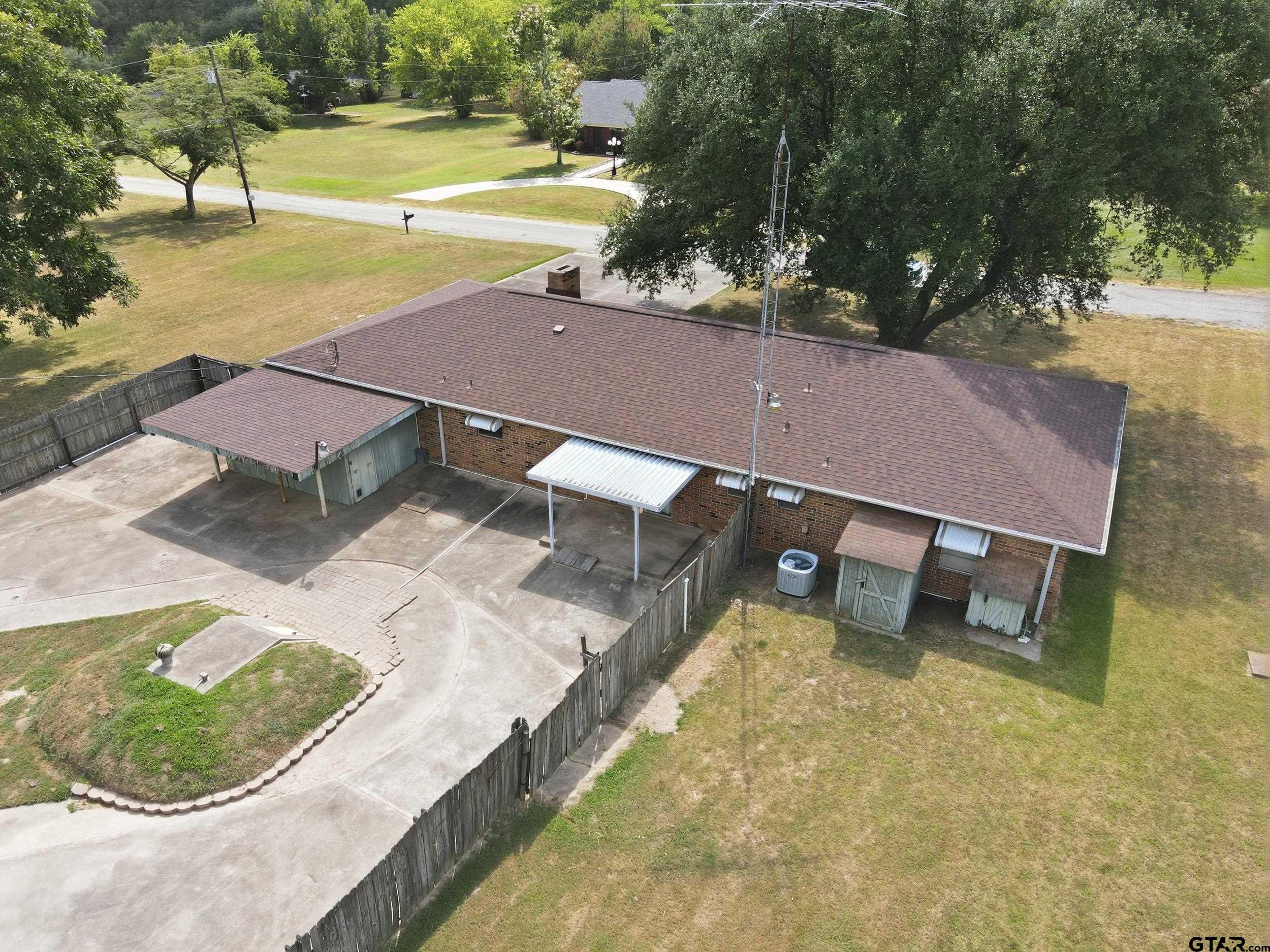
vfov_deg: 56.8
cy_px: 476
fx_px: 881
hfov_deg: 71.6
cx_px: 635
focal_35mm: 24
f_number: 2.8
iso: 100
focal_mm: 4.5
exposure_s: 1/240
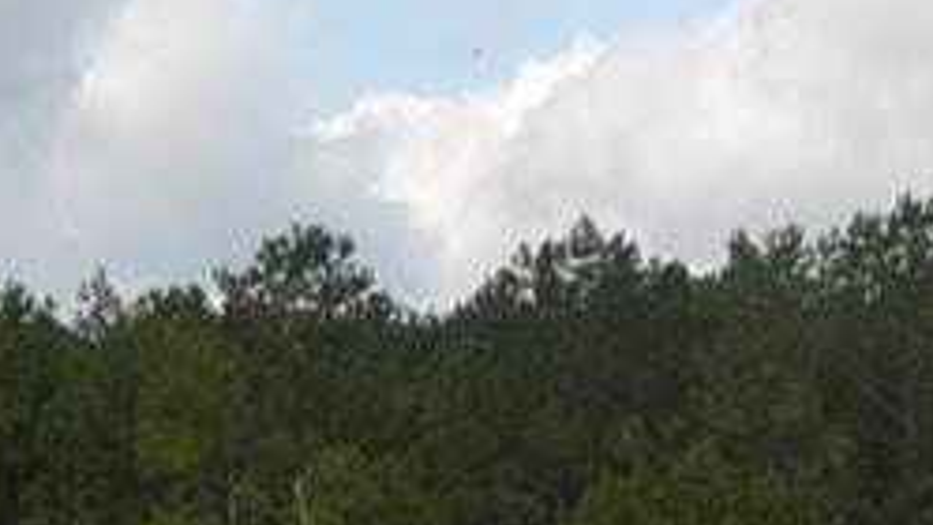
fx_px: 5594
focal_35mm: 226
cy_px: 698
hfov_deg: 9.5
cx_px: 498
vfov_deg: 5.3
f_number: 7.1
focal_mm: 35
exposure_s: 1/200
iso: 100
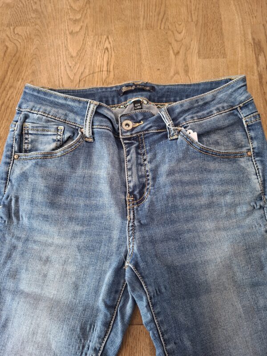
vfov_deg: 73.9
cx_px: 134
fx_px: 237
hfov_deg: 58.9
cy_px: 178
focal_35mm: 23
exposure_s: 1/30
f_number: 1.8
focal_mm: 5.54
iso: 400
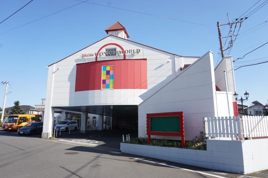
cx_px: 134
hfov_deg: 70.5
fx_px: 190
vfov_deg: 50.3
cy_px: 89
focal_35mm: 26
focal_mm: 17
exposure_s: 1/160
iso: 100
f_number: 9
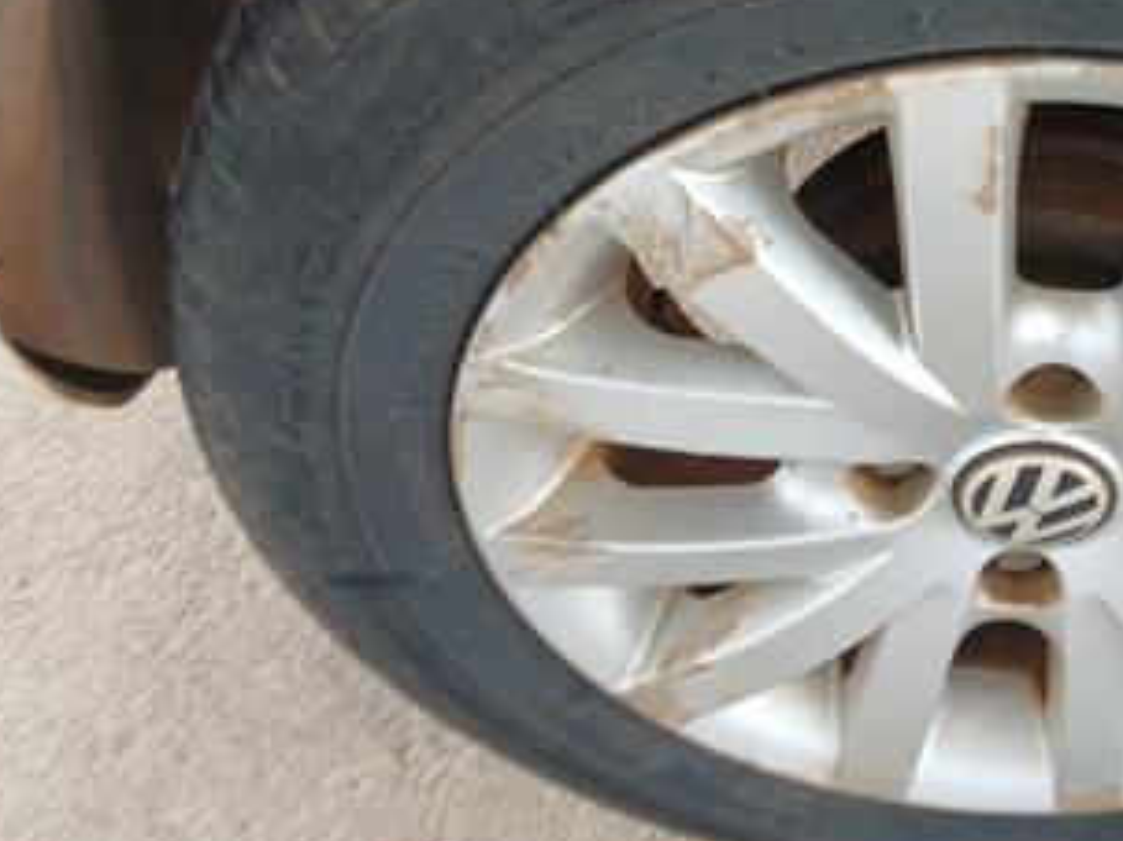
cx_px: 1012
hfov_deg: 33.1
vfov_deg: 26.3
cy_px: 245
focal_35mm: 55
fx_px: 1784
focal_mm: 3.98
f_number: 1.8
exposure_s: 1/60
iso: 64
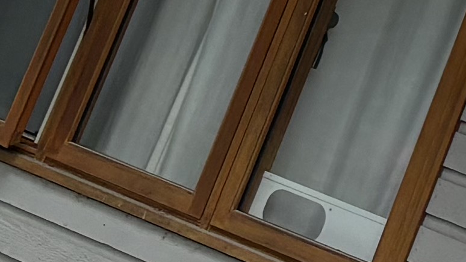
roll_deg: -19.2
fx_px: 2582
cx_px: 1021
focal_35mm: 209
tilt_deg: +14.5
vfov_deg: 5.4
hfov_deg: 9.4
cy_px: -623
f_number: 1.6
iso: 80
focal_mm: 5.96
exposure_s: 1/121
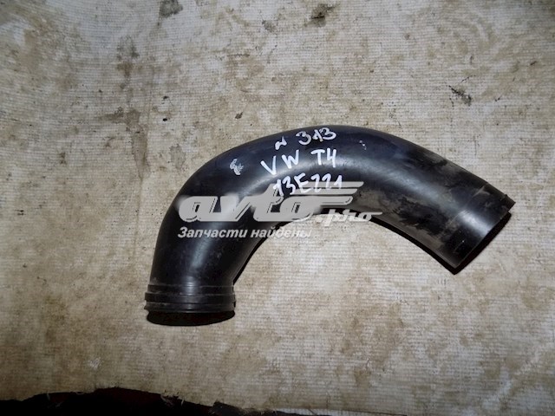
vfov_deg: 58.9
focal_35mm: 23
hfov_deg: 73.9
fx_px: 369
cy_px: 208
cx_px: 278
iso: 200
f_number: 3.1
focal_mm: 4
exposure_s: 1/30
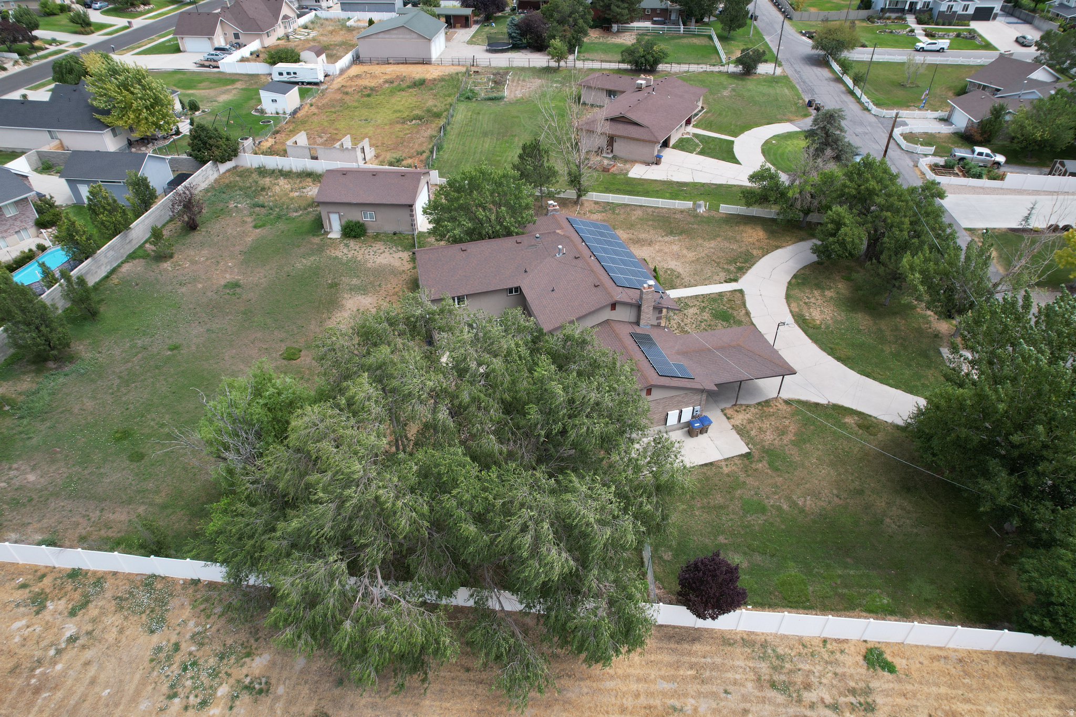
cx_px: 538
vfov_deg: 57.2
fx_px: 657
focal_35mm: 22
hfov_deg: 78.6
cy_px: 358
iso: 100
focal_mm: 8.38
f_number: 2.8
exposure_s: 1/1000
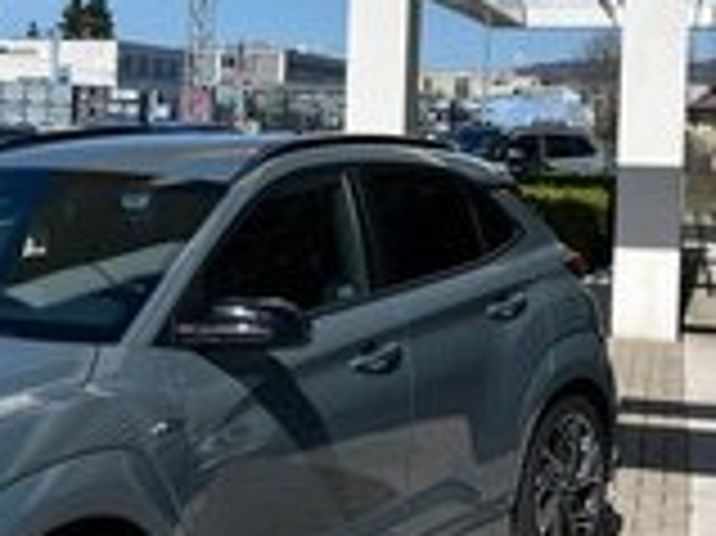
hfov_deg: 23.8
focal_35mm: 80
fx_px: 1653
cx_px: 68
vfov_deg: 18.3
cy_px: 158
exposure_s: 1/6173
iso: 50
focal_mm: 5.1
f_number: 1.6
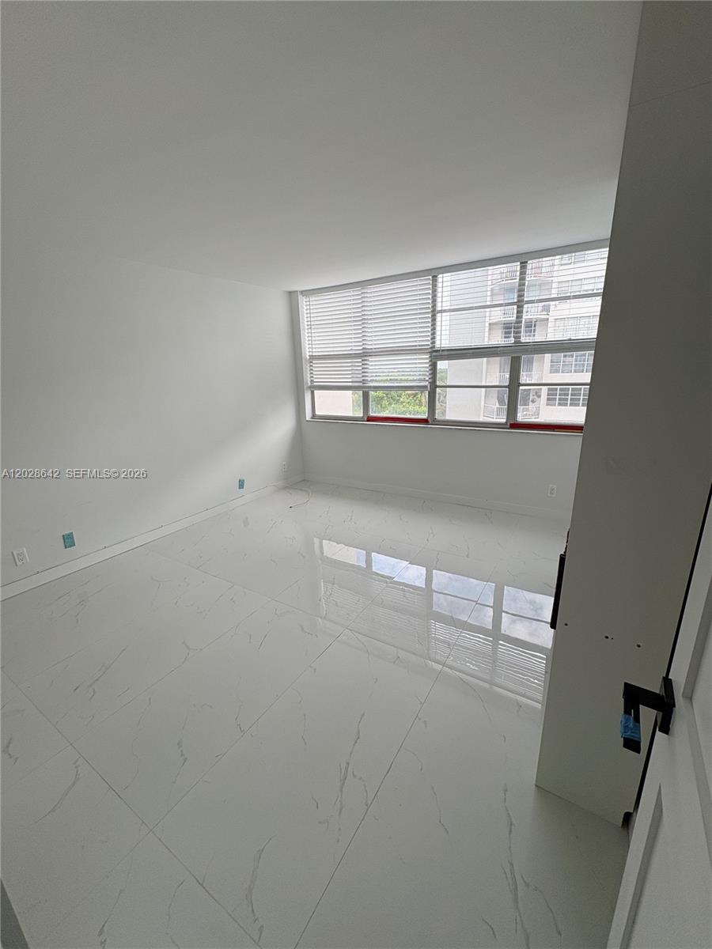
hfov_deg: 85.7
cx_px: 356
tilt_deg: -14.9
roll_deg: +2.4
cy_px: 474
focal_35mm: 14
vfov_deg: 102.1
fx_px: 384
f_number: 2.2
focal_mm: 2.22
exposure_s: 1/327
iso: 40
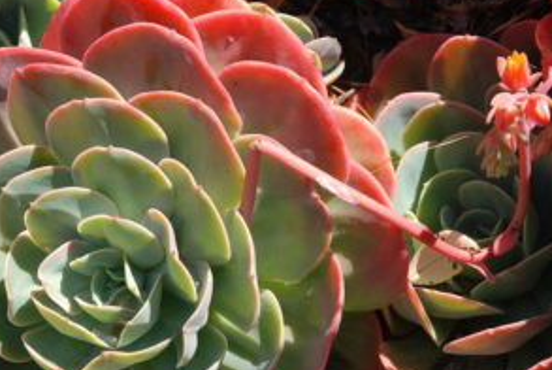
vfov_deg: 10.7
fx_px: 1965
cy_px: 229
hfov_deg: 15.9
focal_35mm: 128
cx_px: 122
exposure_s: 1/160
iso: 100
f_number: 6.3
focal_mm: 50
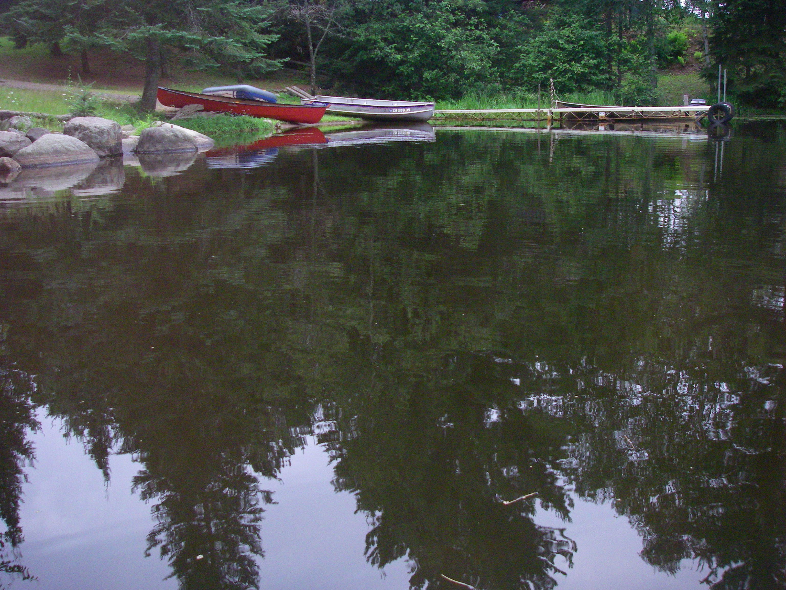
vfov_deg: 37.7
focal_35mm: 38
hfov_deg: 49.0
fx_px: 863
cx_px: 393
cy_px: 295
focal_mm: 6.3
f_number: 3.3
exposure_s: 1/50
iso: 400
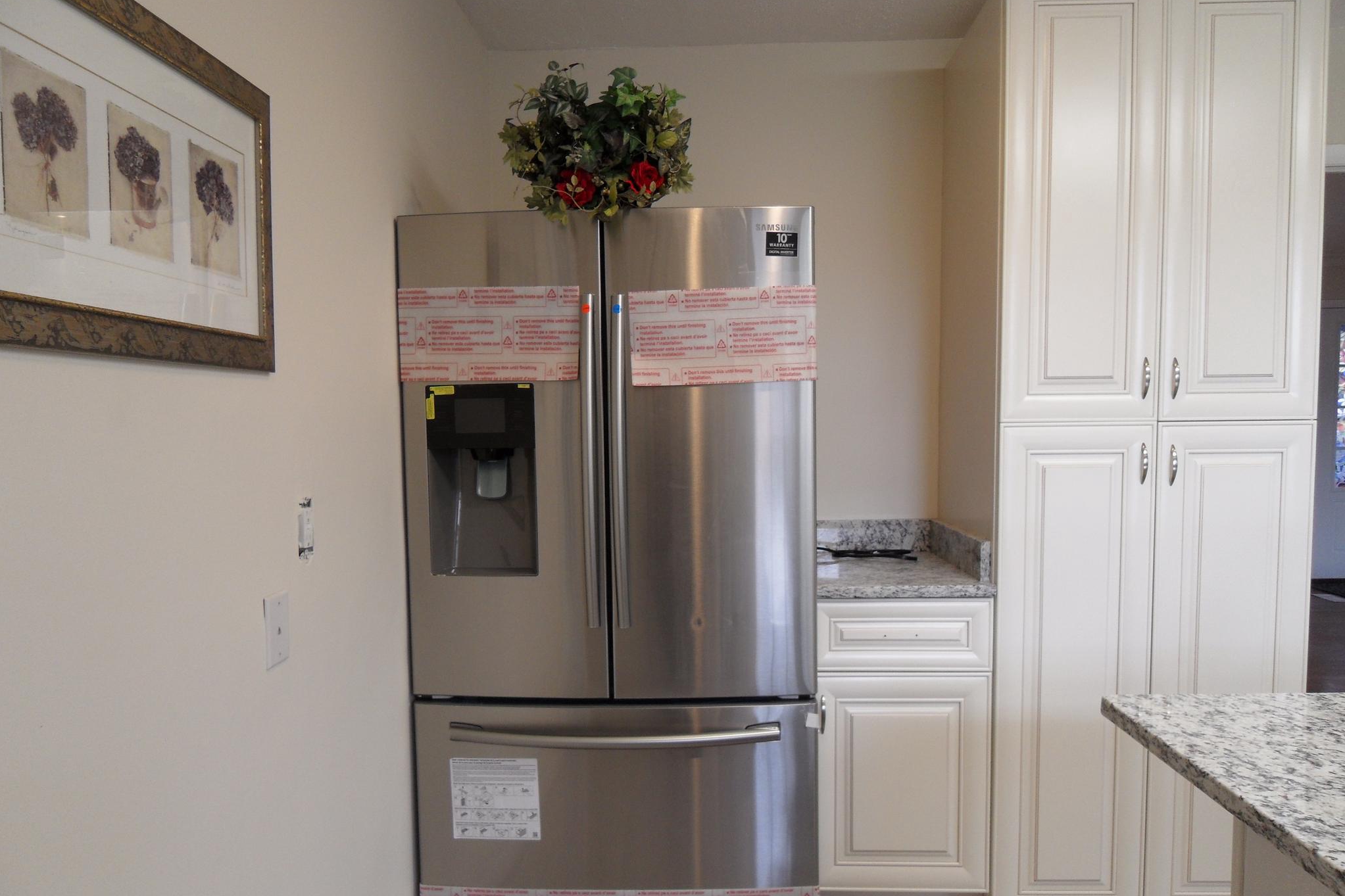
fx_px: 934
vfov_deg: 51.2
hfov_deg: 71.5
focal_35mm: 25
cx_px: 672
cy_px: 496
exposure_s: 1/45
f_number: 2.8
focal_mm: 4.3
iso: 120
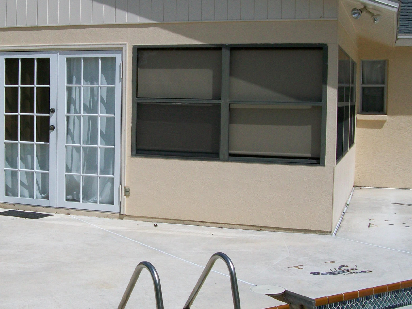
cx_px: 130
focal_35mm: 55
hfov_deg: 34.5
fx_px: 655
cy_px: 126
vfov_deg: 26.5
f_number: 4.8
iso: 64
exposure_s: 1/1000
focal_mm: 6
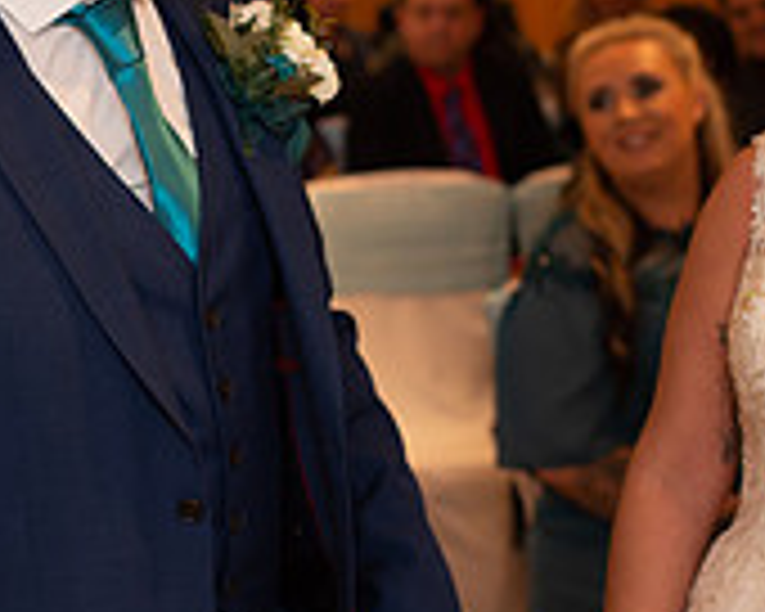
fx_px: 2536
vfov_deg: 13.8
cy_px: 324
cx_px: 94
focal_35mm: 112
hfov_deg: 16.9
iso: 250
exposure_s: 1/125
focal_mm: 35
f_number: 2.5
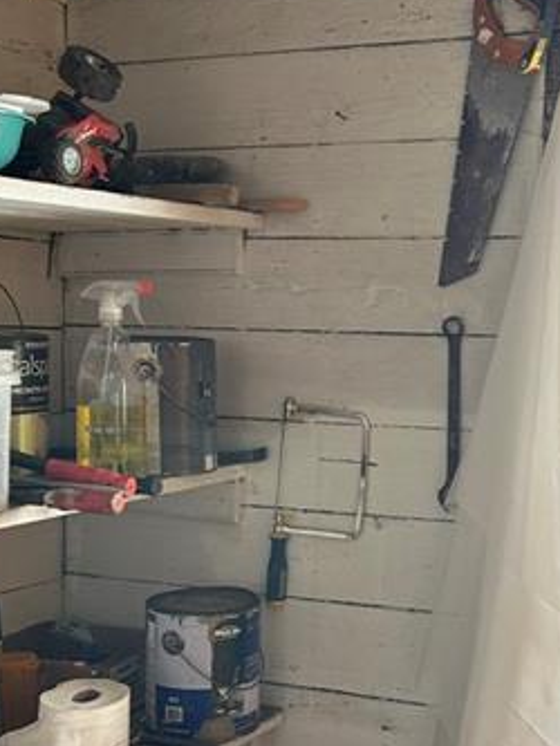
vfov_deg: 31.9
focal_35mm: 60
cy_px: 504
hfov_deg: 23.7
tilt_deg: -2.6
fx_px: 1293
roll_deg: -0.9
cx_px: 522
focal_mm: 5.7
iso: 64
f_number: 1.5
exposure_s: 1/121
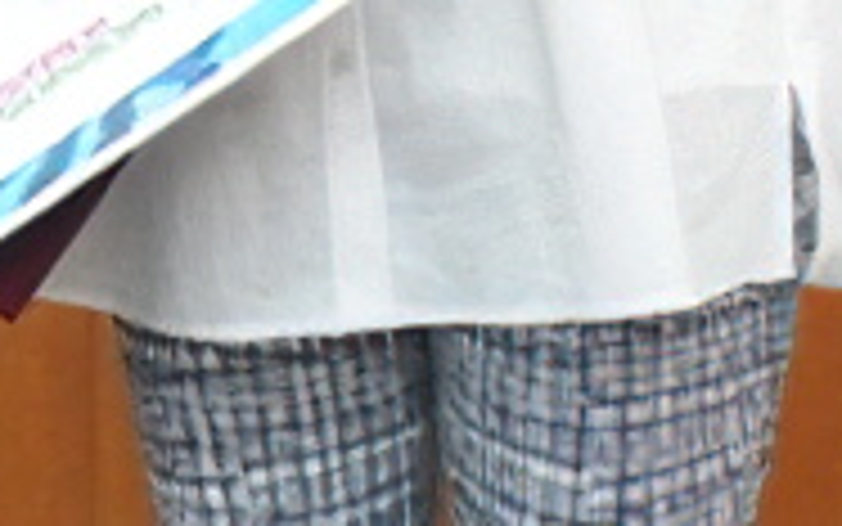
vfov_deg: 4.2
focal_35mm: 304
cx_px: 45
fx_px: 6978
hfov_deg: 6.9
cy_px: -773
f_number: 2.8
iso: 3200
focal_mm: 40
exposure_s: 1/80
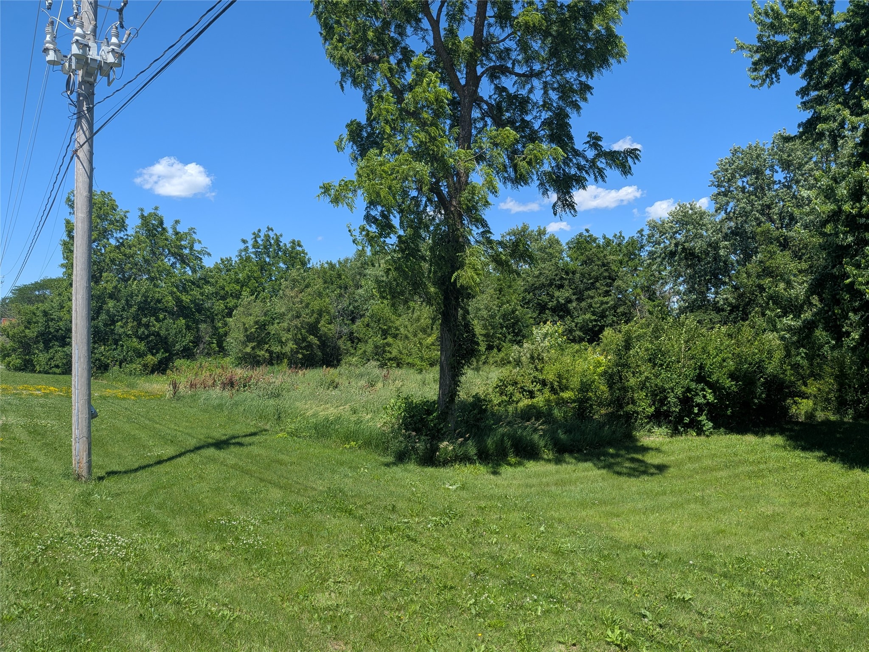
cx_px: 434
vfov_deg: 56.8
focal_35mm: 24
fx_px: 602
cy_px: 326
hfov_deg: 71.6
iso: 28
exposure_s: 1/1242
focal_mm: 4.53
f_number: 1.7
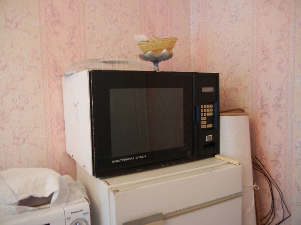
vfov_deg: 46.8
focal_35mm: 30
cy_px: 112
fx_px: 261
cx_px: 150
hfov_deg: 60.0
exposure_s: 1/3.4
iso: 200
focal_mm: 5.4
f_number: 3.5
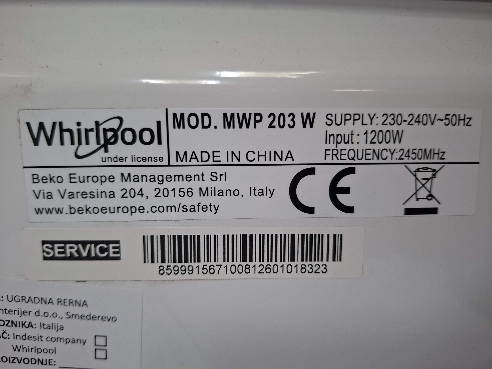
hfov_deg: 73.9
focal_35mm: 23
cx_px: 246
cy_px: 184
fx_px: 327
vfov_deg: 58.9
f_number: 1.8
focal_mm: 5.54
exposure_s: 1/50
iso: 200
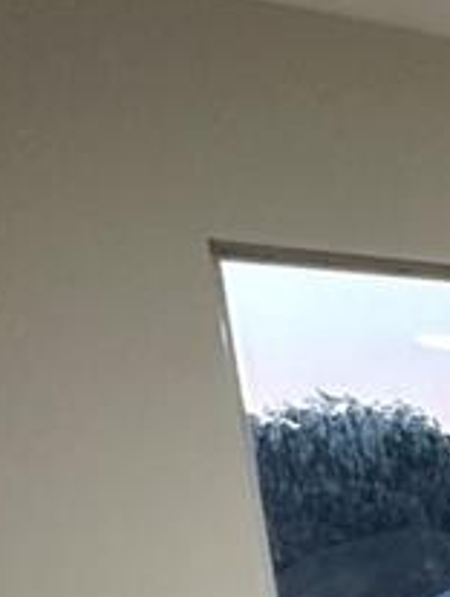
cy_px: 960
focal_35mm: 81
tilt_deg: -15.6
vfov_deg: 19.9
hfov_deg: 13.5
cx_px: 1073
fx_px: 1400
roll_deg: -0.7
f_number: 2.2
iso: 320
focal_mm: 2.22
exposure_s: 1/60
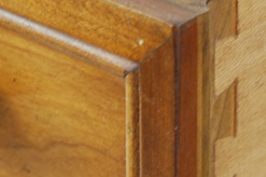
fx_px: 1535
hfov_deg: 9.9
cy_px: 88
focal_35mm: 208
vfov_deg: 6.6
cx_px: 164
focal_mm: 38
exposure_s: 1/15
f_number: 4.8
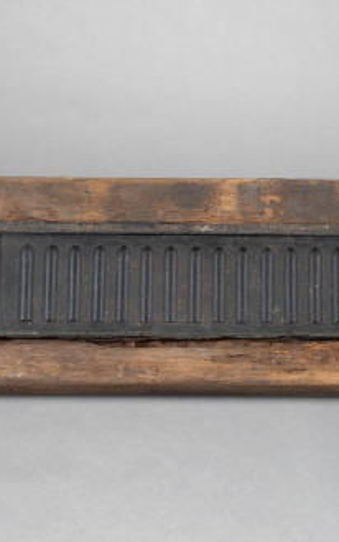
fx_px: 1373
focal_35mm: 93
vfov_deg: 22.3
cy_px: 270
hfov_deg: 14.0
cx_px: 234
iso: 100
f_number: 11
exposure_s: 1/4
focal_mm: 60
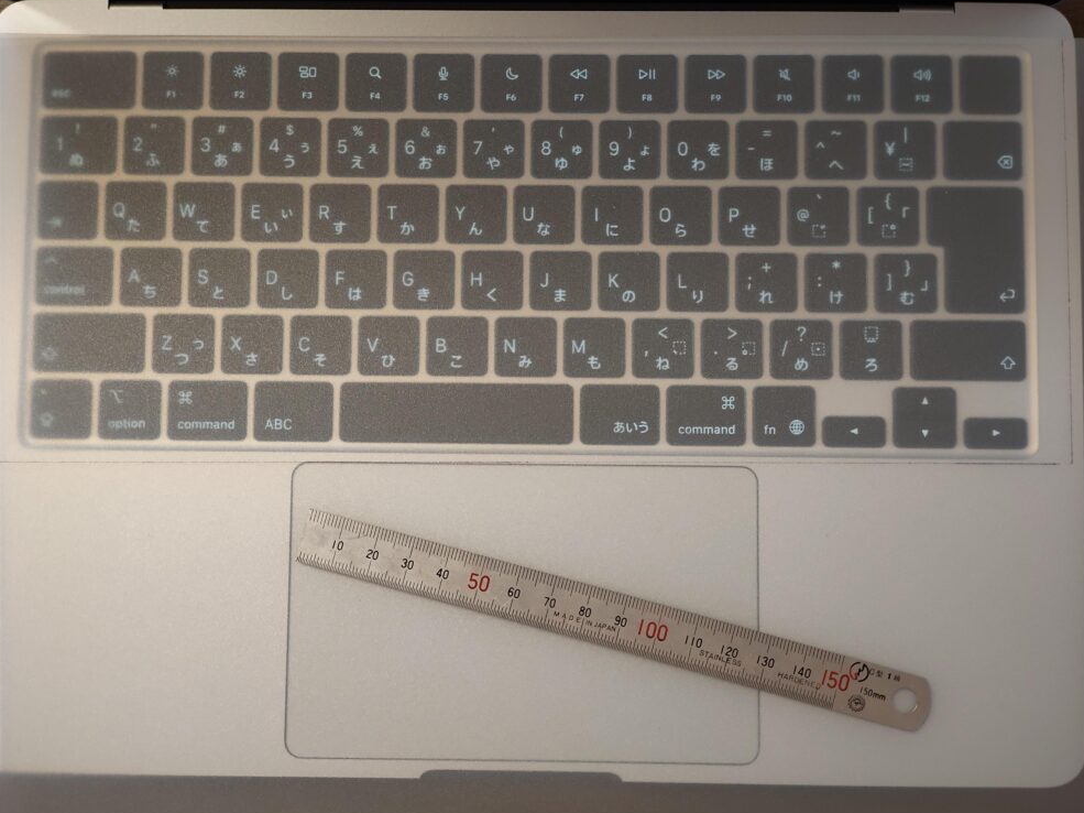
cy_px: 406
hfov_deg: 36.8
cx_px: 528
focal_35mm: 52
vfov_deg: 28.0
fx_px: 1628
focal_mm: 7.1
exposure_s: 1/100
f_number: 2
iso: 1574
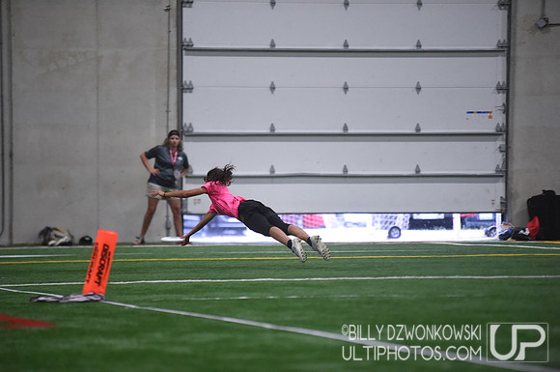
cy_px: 186
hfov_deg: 10.3
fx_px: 3107
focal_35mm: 200
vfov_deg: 6.8
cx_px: 280
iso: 10000
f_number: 2.8
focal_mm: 200
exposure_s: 1/500
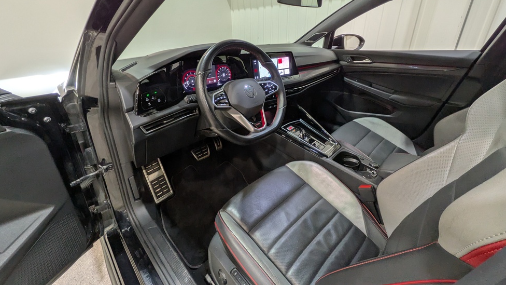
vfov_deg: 66.6
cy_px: 117
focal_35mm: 16
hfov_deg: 99.4
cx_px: 255
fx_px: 215
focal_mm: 1.83
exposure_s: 1/60
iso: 69
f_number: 2.2
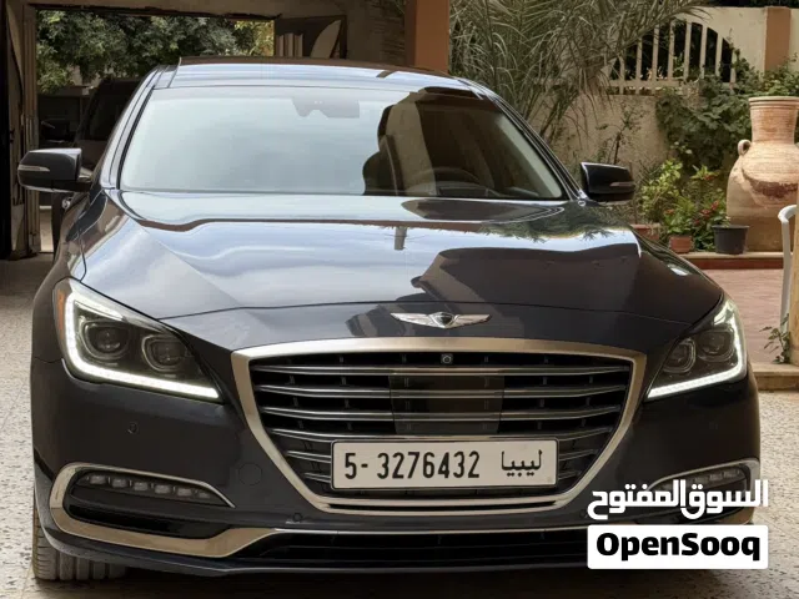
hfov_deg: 39.7
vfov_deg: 30.3
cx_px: 400
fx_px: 1108
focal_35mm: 48
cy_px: 300
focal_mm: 6.76
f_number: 1.78
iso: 80
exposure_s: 1/1149
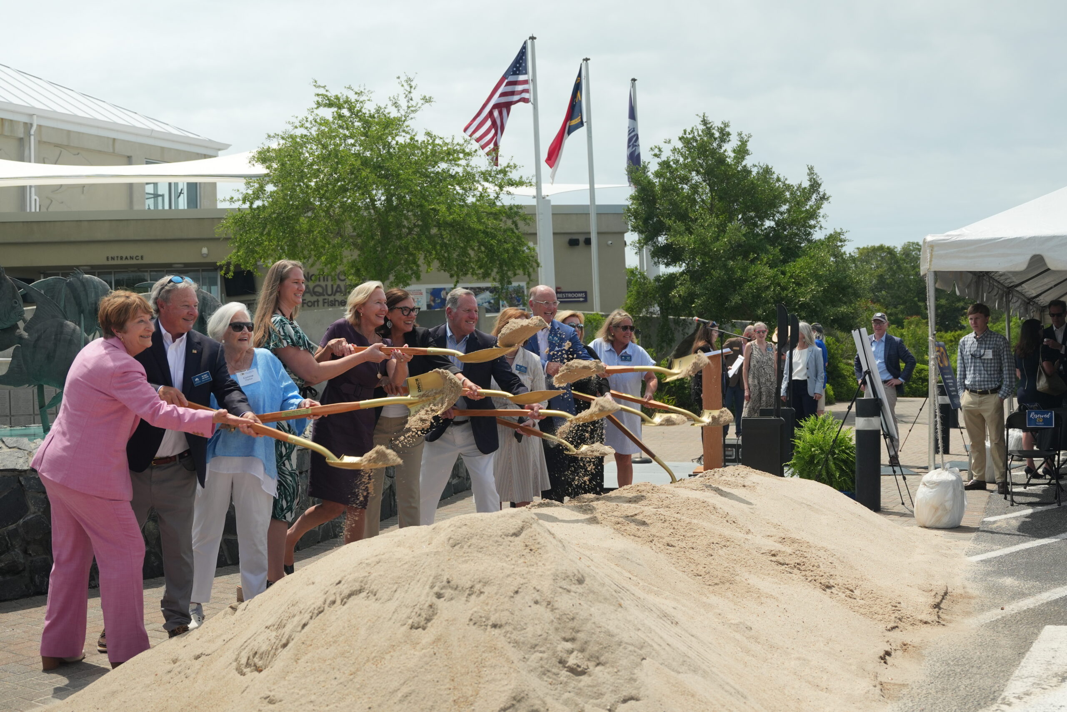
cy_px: 356
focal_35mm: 36
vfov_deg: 36.9
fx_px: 1067
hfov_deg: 53.1
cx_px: 534
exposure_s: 1/250
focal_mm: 24
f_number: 2.8
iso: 200
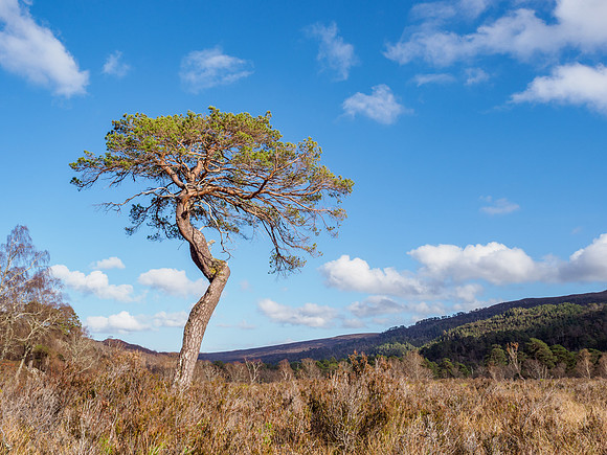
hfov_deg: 52.1
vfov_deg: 40.3
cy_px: 228
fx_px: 621
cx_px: 291
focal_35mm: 35
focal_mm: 17
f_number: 7.1
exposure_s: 1/320
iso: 200
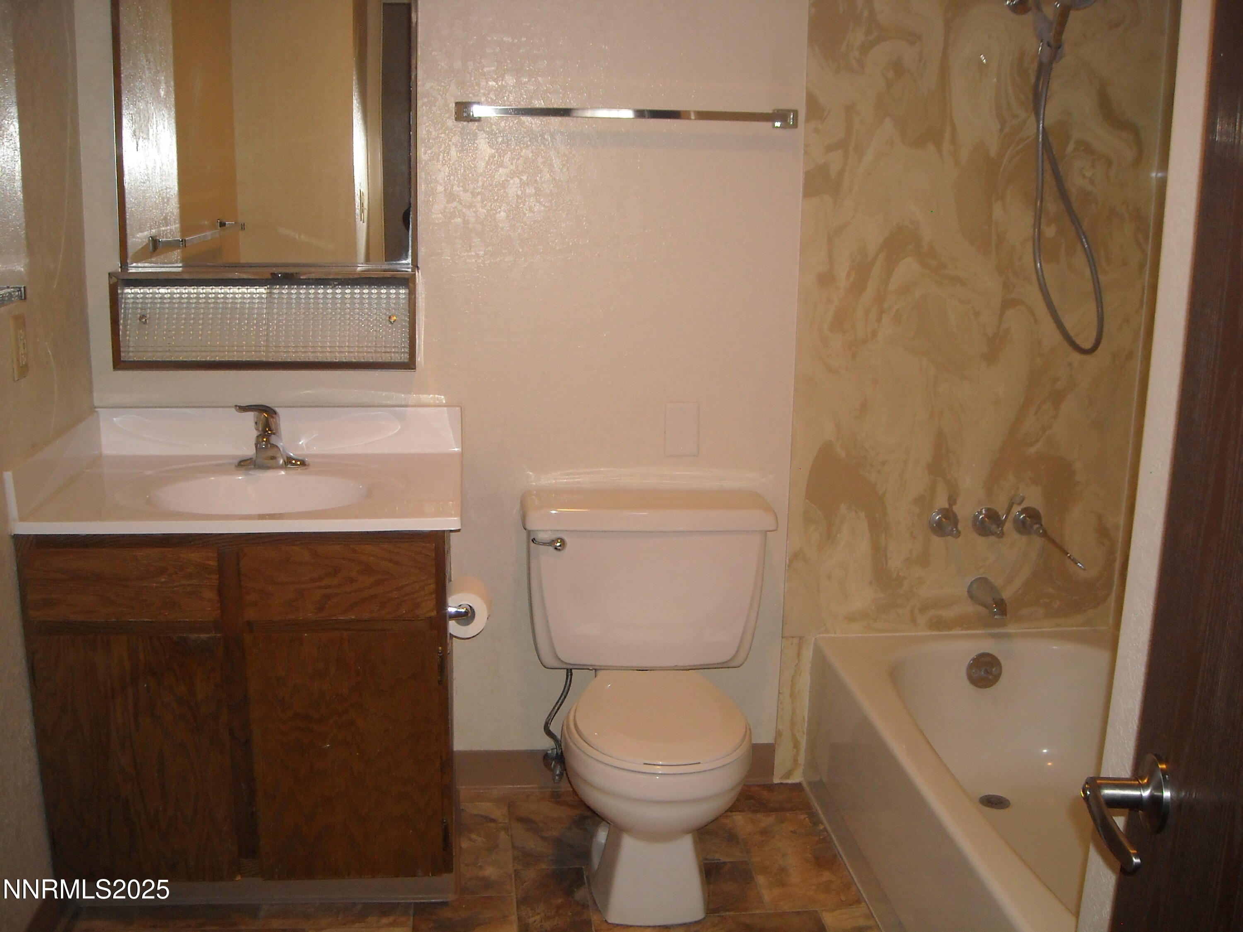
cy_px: 466
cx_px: 622
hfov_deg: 52.6
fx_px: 1257
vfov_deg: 40.7
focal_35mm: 35
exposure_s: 1/60
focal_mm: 5.7
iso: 200
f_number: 2.8
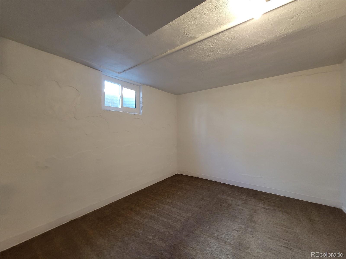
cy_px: 130
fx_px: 130
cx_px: 173
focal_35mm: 13
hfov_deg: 106.2
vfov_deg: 89.9
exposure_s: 1/40
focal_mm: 2.2
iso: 320
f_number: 2.2
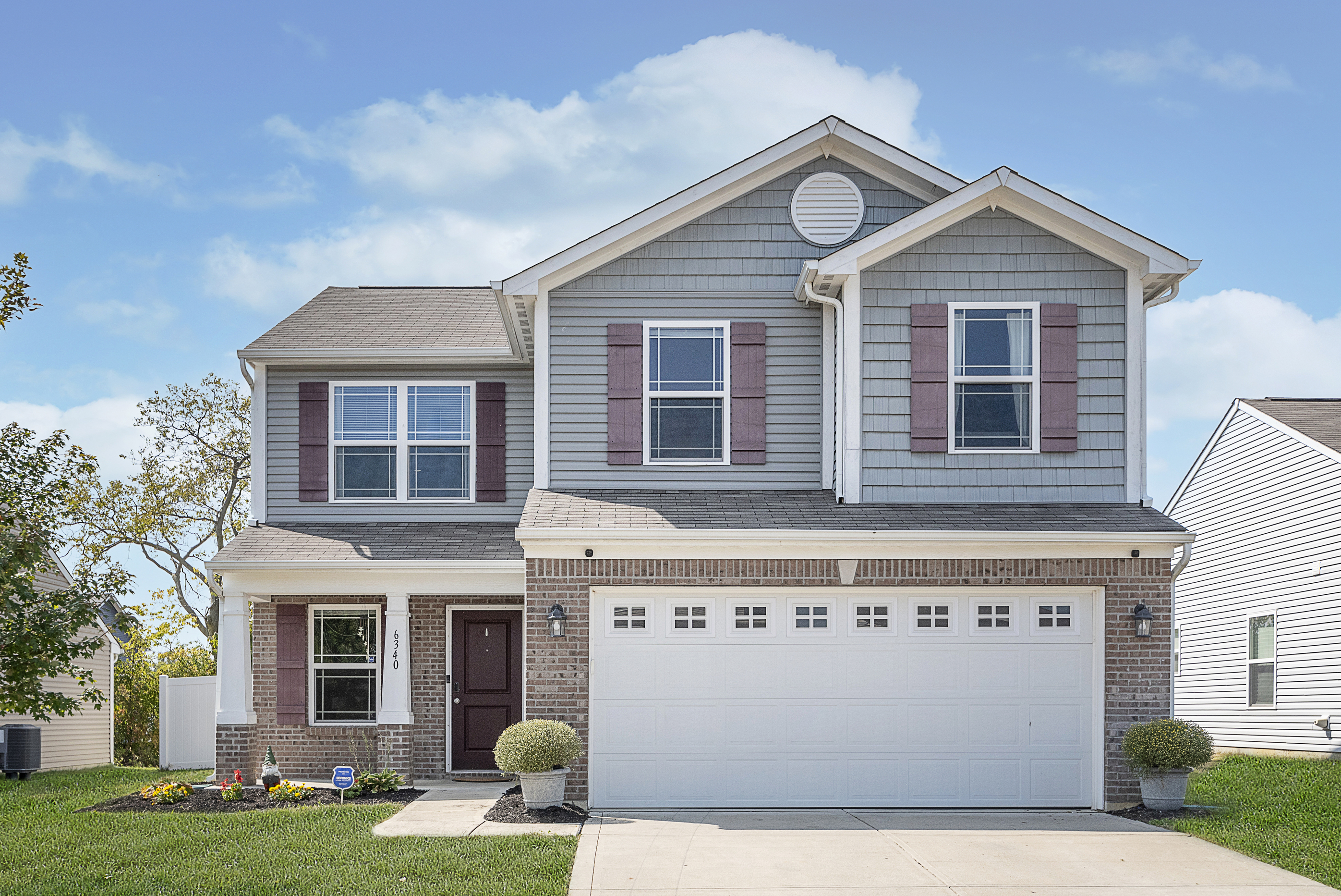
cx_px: 620
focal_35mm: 33
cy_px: 459
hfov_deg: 57.1
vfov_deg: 40.0
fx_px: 1230
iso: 320
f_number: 5.6
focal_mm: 30
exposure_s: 1/2500
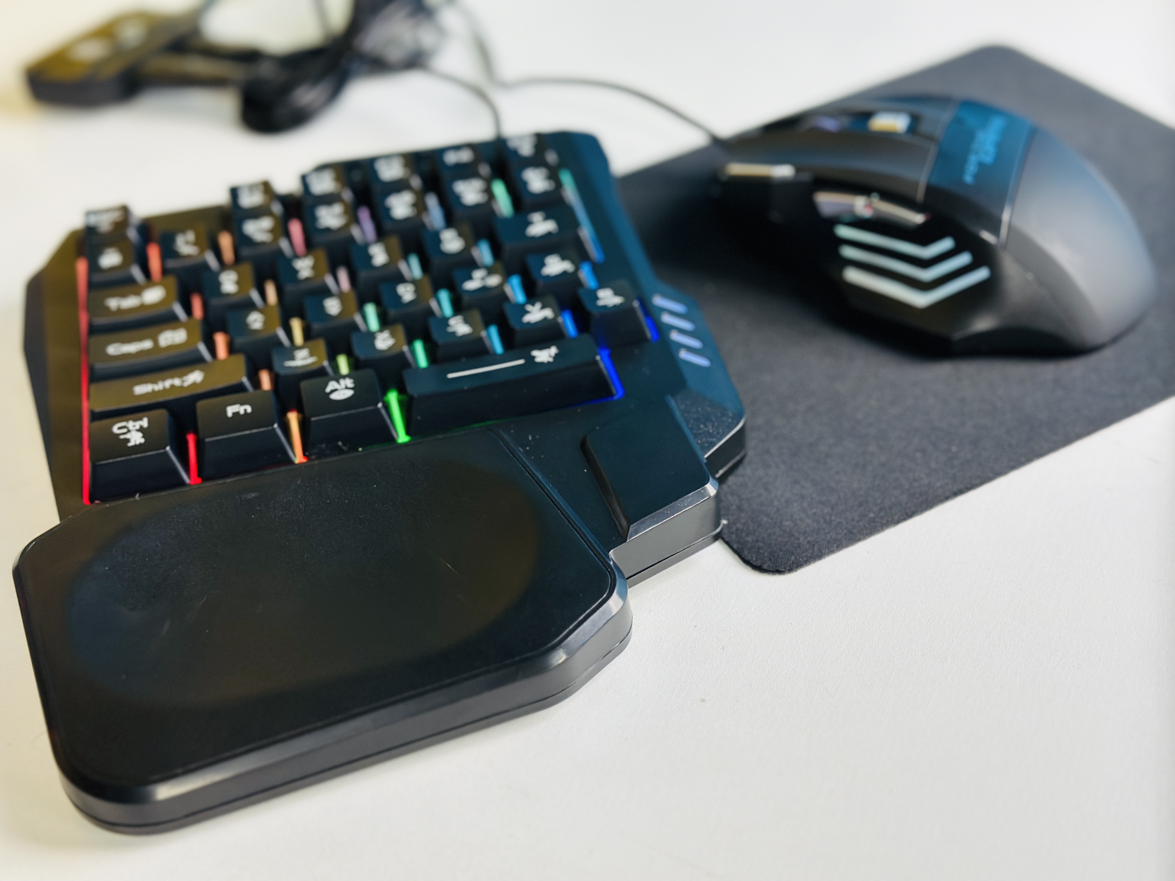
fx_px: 1629
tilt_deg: -36.9
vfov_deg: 30.3
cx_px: 588
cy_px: 440
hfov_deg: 39.7
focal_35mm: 48
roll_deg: +4.6
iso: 200
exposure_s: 1/51
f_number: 1.78
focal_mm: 6.86
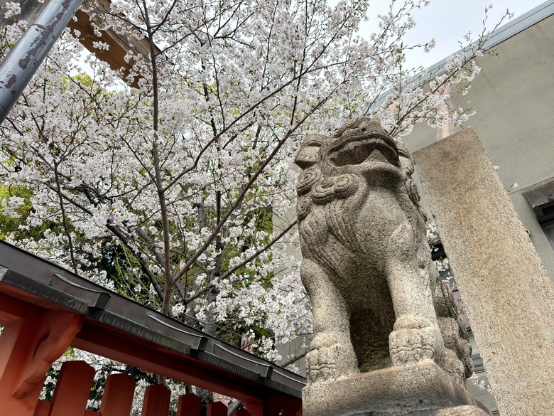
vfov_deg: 56.8
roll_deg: +2.4
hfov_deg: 71.6
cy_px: 208
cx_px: 277
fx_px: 384
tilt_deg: +38.3
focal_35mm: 24
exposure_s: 1/1751
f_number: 1.78
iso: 80
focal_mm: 6.76
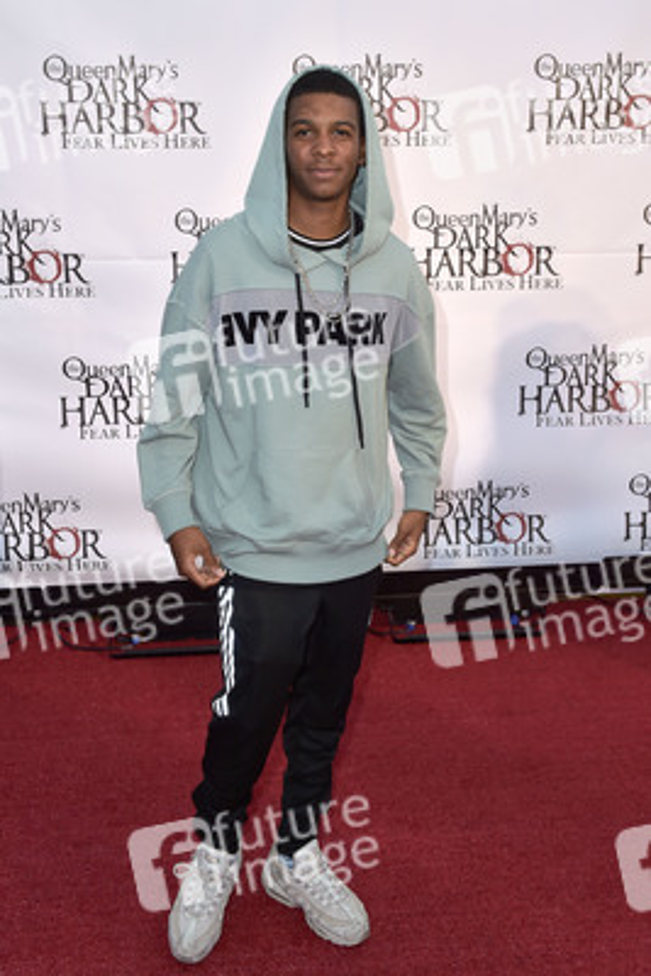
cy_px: 488
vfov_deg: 55.8
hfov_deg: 38.9
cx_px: 326
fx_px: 921
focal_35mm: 34
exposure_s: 1/250
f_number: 5.6
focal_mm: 34
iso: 250
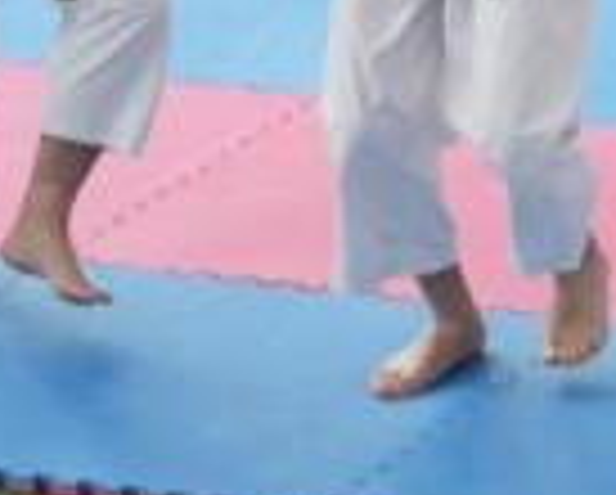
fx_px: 8690
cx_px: 976
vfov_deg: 3.3
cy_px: -218
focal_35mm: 476
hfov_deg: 4.0
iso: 3200
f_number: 4
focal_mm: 87
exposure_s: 1/500
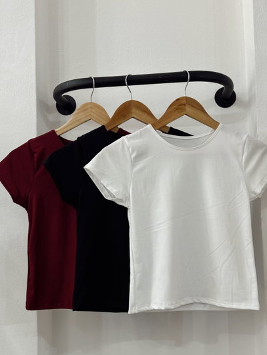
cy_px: 178
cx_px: 134
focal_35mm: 26
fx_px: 267
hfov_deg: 53.1
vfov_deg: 67.3
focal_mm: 5.7
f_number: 1.5
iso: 50
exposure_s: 1/100
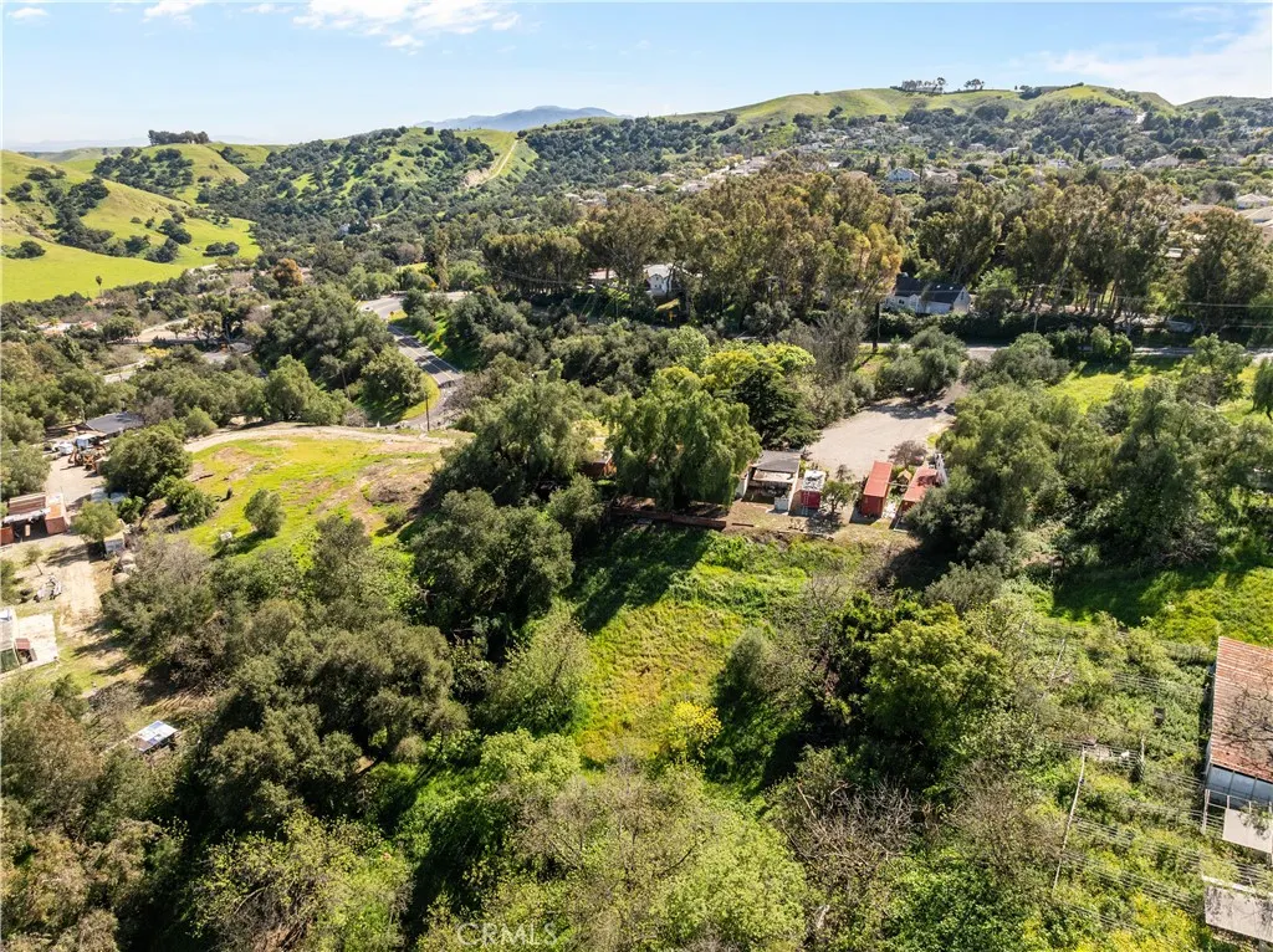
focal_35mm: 24
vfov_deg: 56.7
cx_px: 636
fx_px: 882
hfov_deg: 71.6
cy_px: 476
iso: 180
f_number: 2.8
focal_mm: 12.29
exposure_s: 1/2500
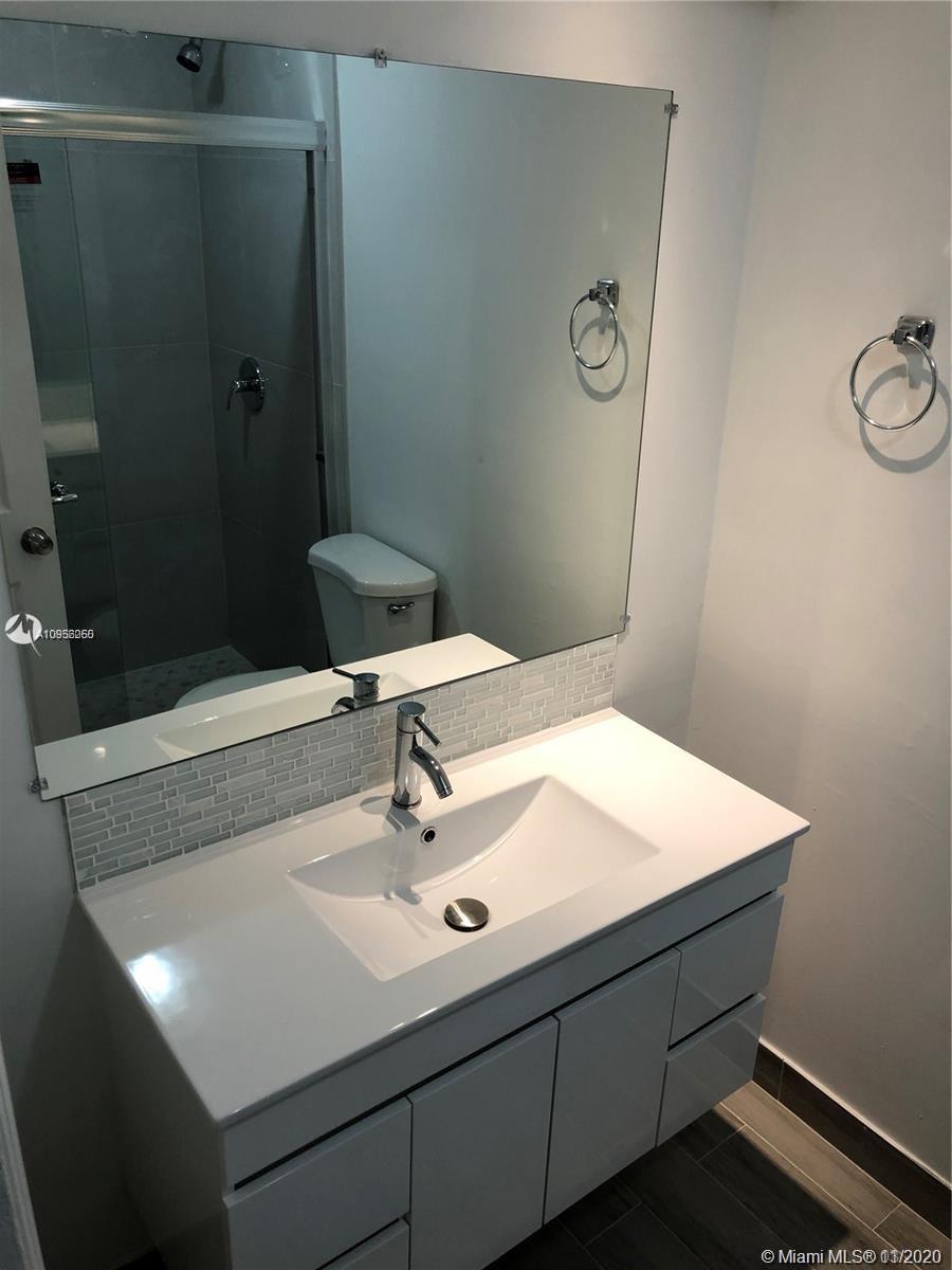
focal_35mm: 28
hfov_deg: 49.7
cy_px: 635
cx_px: 476
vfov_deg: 63.4
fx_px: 1027
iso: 25
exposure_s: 1/30
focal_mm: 4
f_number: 1.8
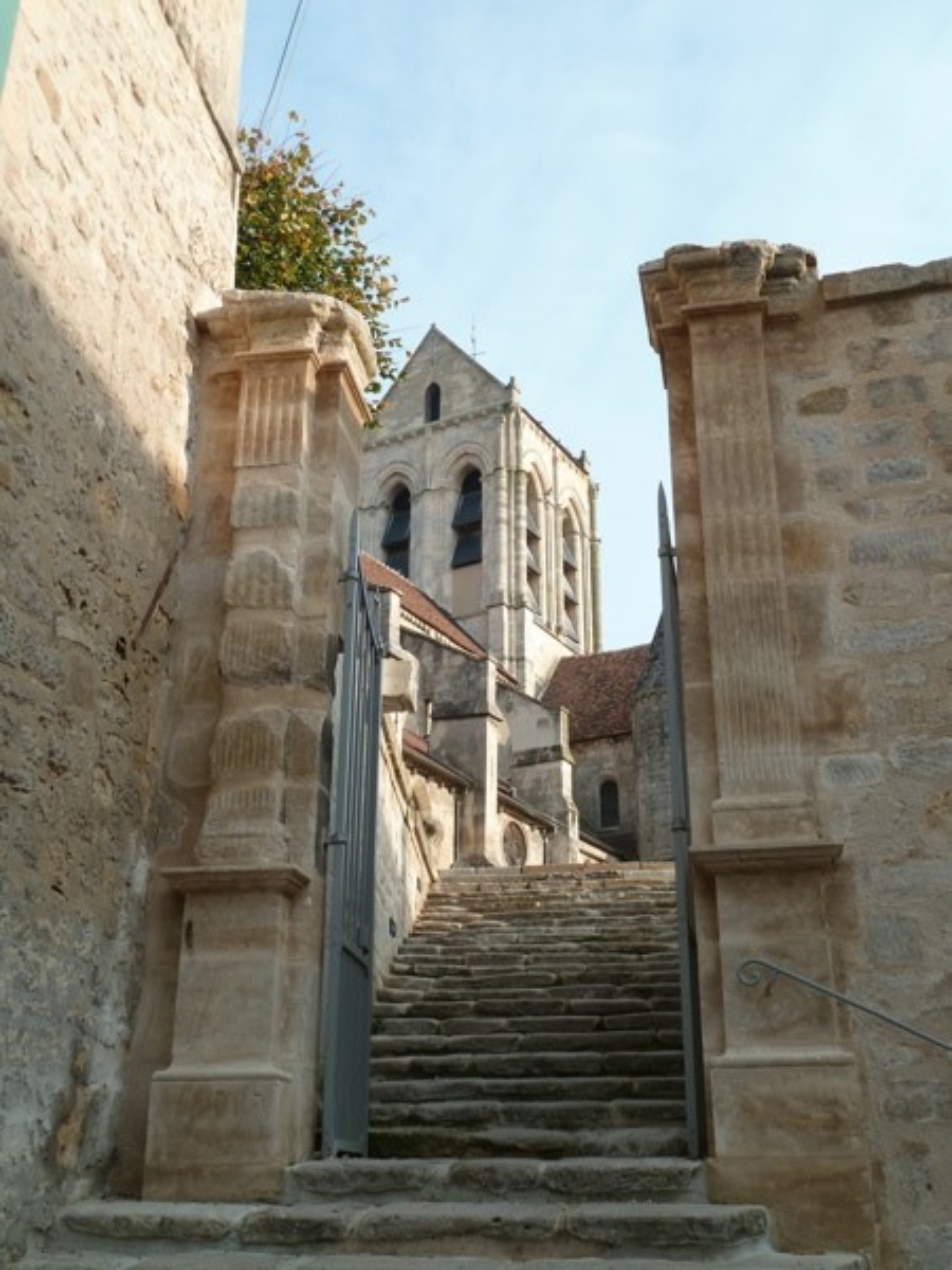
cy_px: 635
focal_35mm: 37
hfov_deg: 38.7
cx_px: 476
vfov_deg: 50.1
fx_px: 1357
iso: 80
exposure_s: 1/250
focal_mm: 6.1
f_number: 4
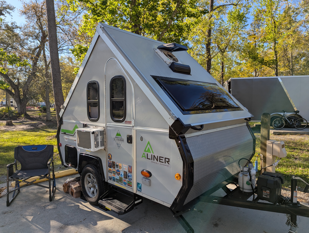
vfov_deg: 56.9
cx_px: 154
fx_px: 215
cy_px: 116
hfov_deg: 71.5
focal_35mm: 24
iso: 41
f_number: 1.85
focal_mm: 6.81
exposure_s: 1/1038
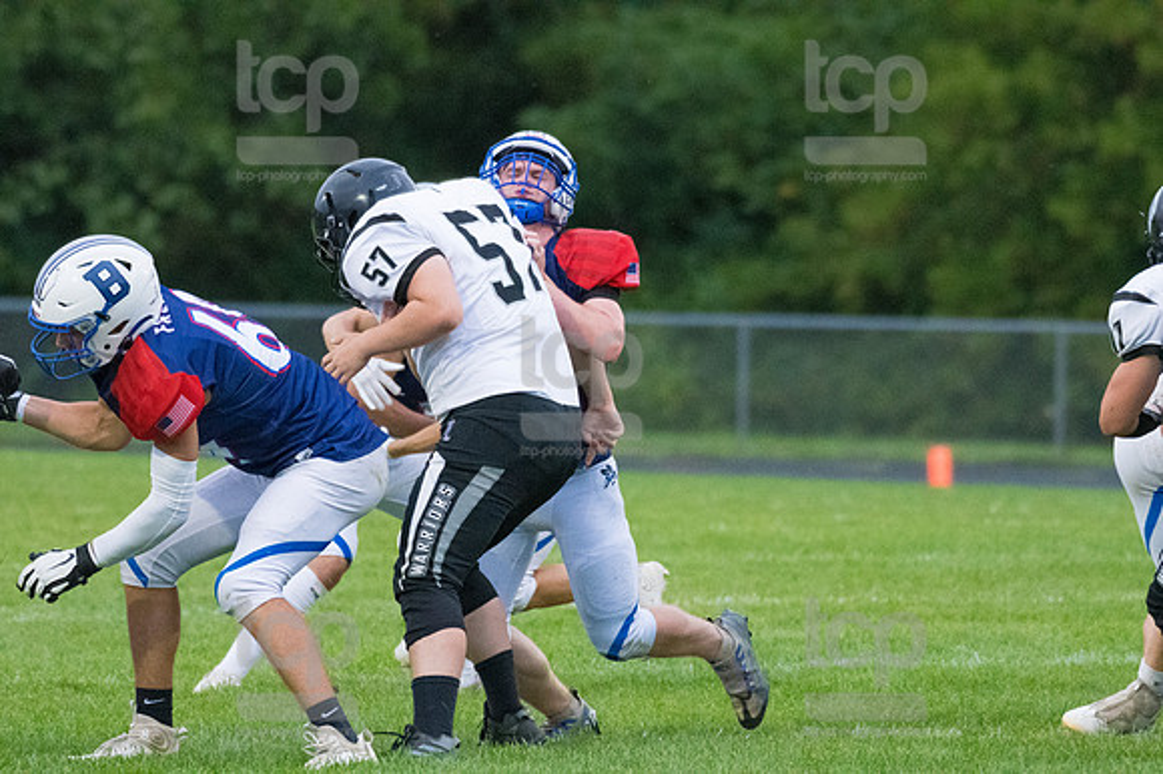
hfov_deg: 4.4
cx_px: 582
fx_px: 15013
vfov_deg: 3.0
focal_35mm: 465
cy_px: 387
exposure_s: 1/2000
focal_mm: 310
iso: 6400
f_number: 5.6
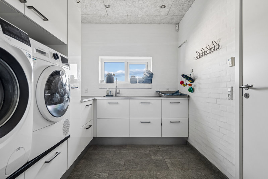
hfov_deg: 90.0
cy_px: 90
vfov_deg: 67.4
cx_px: 134
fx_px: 134
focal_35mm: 18
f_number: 4.5
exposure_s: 1/10
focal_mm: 18
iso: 400
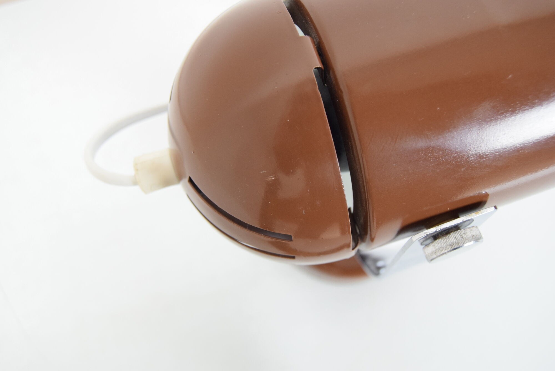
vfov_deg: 36.9
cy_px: 186
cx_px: 278
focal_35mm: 36
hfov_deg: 53.1
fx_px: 555
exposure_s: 1/100
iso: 1600
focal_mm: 24
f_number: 5
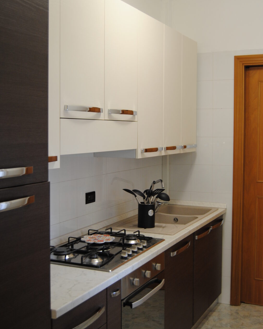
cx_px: 130
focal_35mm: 48
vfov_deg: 38.8
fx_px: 467
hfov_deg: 31.4
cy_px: 166
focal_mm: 28
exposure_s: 1/30
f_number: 4
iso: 320
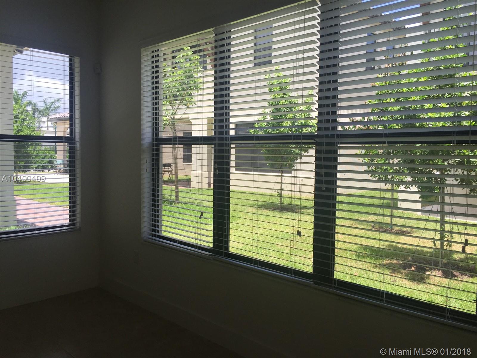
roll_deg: -1.0
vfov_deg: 48.2
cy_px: 179
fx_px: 400
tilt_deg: -3.9
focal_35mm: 29
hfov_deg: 61.7
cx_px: 238
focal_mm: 4.15
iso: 32
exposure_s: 1/280
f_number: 2.2
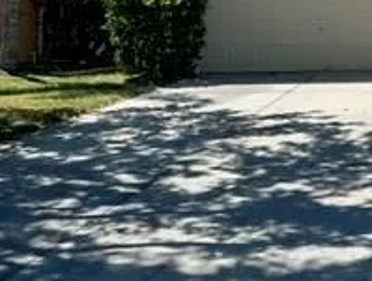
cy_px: -56
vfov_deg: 18.2
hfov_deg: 22.2
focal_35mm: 77
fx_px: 829
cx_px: 507
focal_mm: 6.86
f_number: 1.78
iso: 80
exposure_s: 1/3597
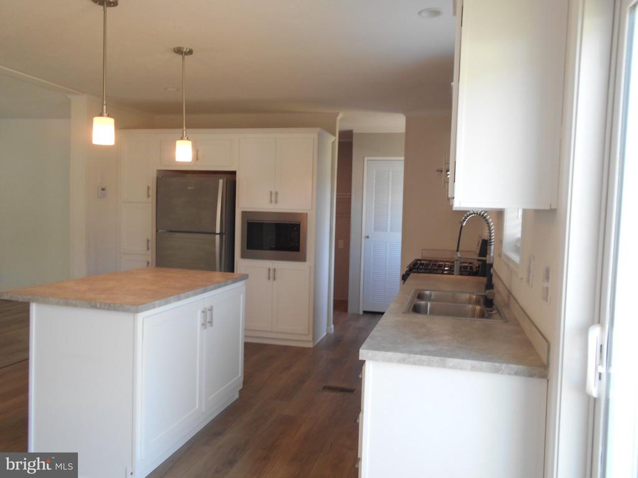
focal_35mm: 26
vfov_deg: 53.1
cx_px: 319
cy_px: 239
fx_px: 479
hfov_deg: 67.3
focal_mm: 4.6
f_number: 3.2
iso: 110
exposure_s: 1/30
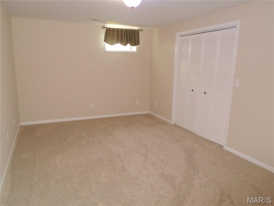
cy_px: 103
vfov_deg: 53.1
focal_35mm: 26
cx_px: 137
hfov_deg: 67.3
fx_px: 206
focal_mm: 4.6
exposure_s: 1/30
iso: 400
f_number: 3.2
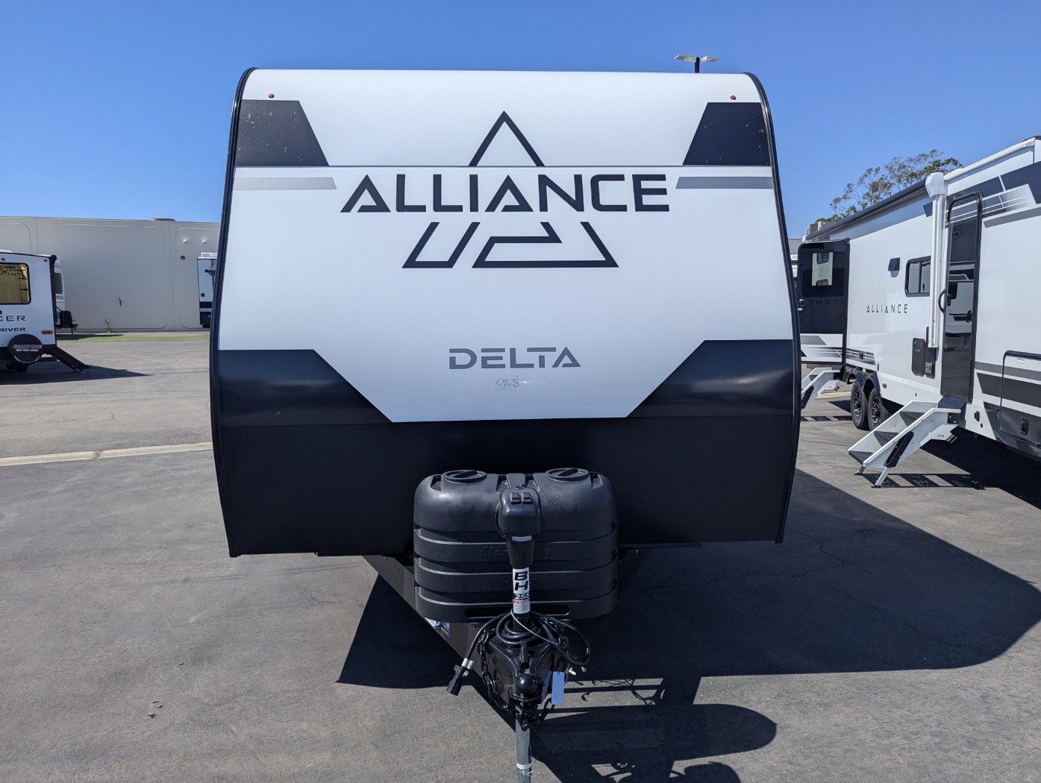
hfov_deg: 71.5
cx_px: 520
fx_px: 723
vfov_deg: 56.9
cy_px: 392
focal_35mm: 24
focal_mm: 6.81
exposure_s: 1/3534
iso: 48
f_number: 1.85
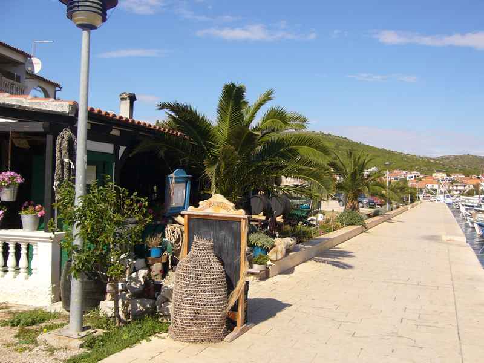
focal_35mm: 35
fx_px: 489
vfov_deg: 40.7
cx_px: 242
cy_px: 182
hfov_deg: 52.6
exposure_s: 1/400
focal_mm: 5.8
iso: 80
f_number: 5.6
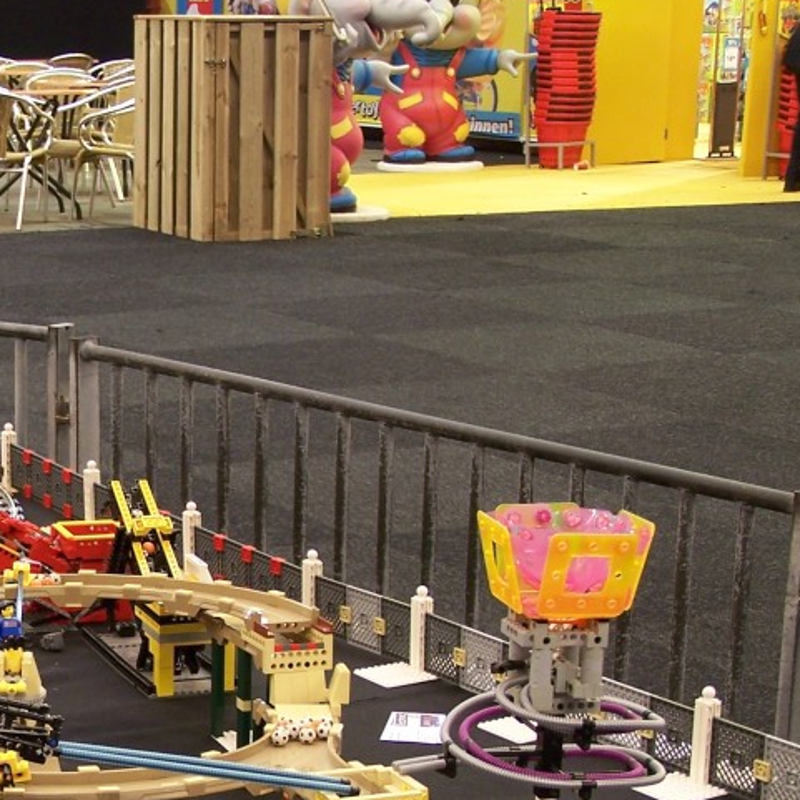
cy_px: 617
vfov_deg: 18.0
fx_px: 2510
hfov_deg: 17.6
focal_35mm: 96
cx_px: -13
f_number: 3
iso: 80
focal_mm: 8.5
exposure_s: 1/2
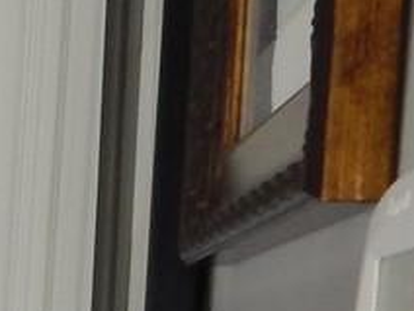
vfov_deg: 8.3
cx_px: -822
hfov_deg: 9.4
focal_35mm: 166
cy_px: 698
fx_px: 1985
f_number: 3
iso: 125
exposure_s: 1/30
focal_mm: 4
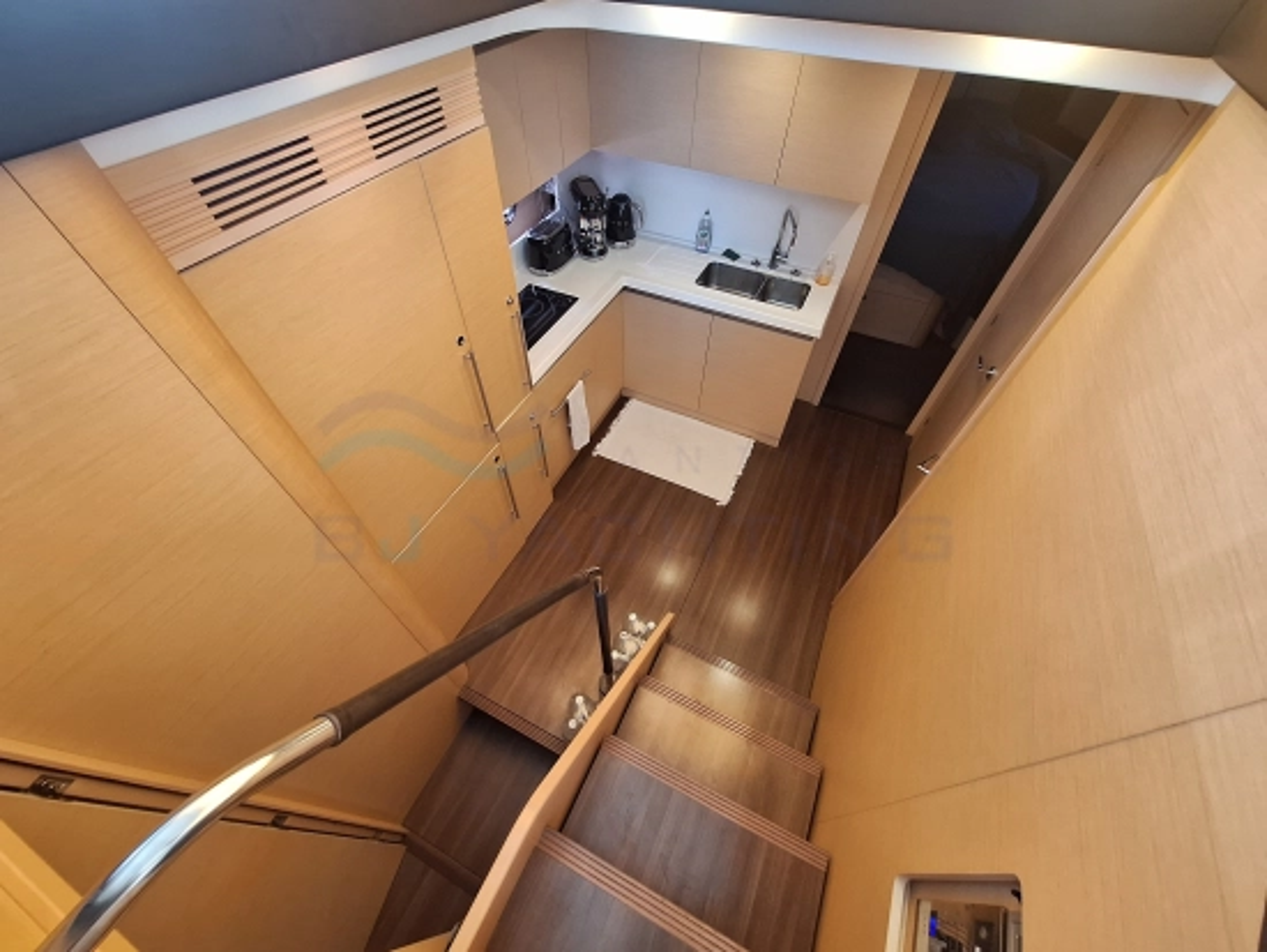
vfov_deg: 90.0
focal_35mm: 13
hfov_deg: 106.2
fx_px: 476
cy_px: 476
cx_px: 634
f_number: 2.2
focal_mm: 1.74
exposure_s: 1/50
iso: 200
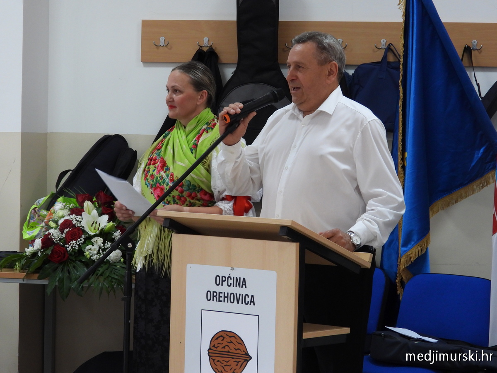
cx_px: 248
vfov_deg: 11.9
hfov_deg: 15.8
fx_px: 1795
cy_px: 186
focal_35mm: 125
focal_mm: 22.5
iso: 400
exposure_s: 1/40
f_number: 4
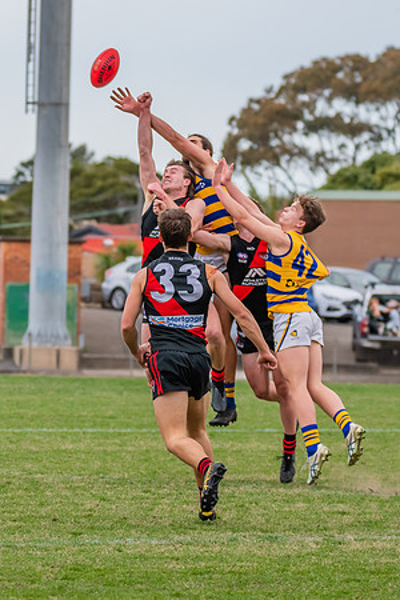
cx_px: 151
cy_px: 285
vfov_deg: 5.5
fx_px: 6191
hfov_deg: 3.7
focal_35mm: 371
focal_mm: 180
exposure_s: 1/1600
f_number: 6.3
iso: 800
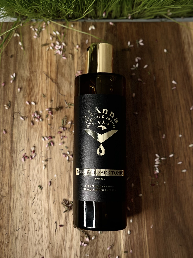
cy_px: 128
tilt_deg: -83.8
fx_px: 201
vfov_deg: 65.3
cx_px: 100
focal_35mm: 27
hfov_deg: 51.3
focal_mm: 5.7
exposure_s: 1/185
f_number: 1.5
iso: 40
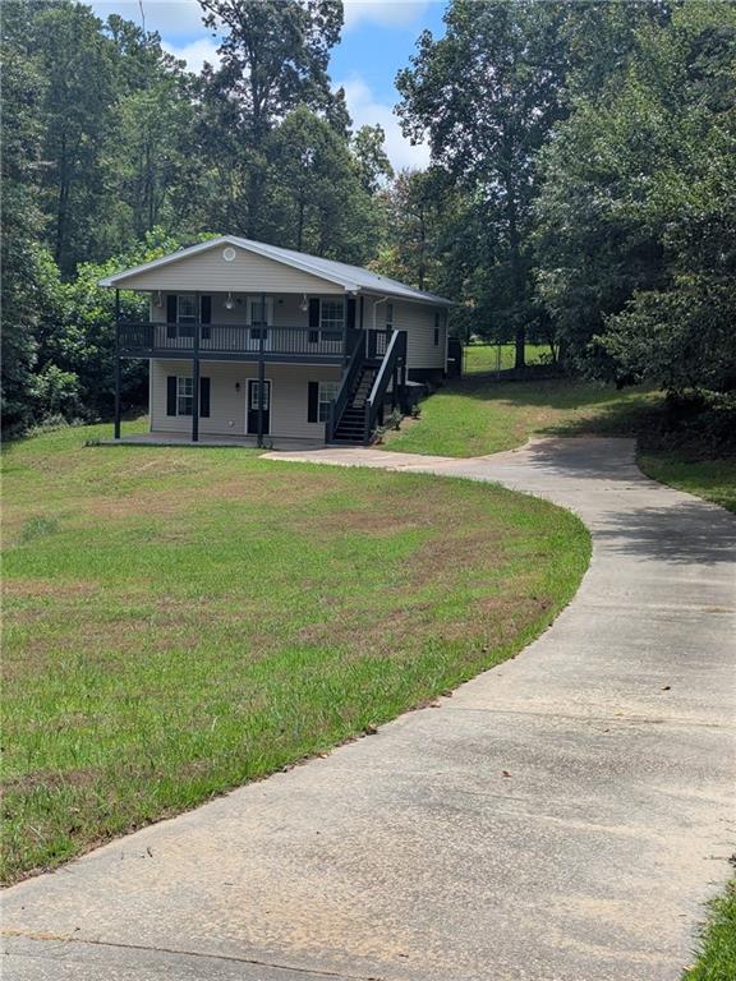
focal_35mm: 48
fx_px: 1361
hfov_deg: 30.3
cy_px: 490
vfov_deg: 39.7
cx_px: 368
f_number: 1.85
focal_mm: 6.81
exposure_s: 1/2304
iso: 46
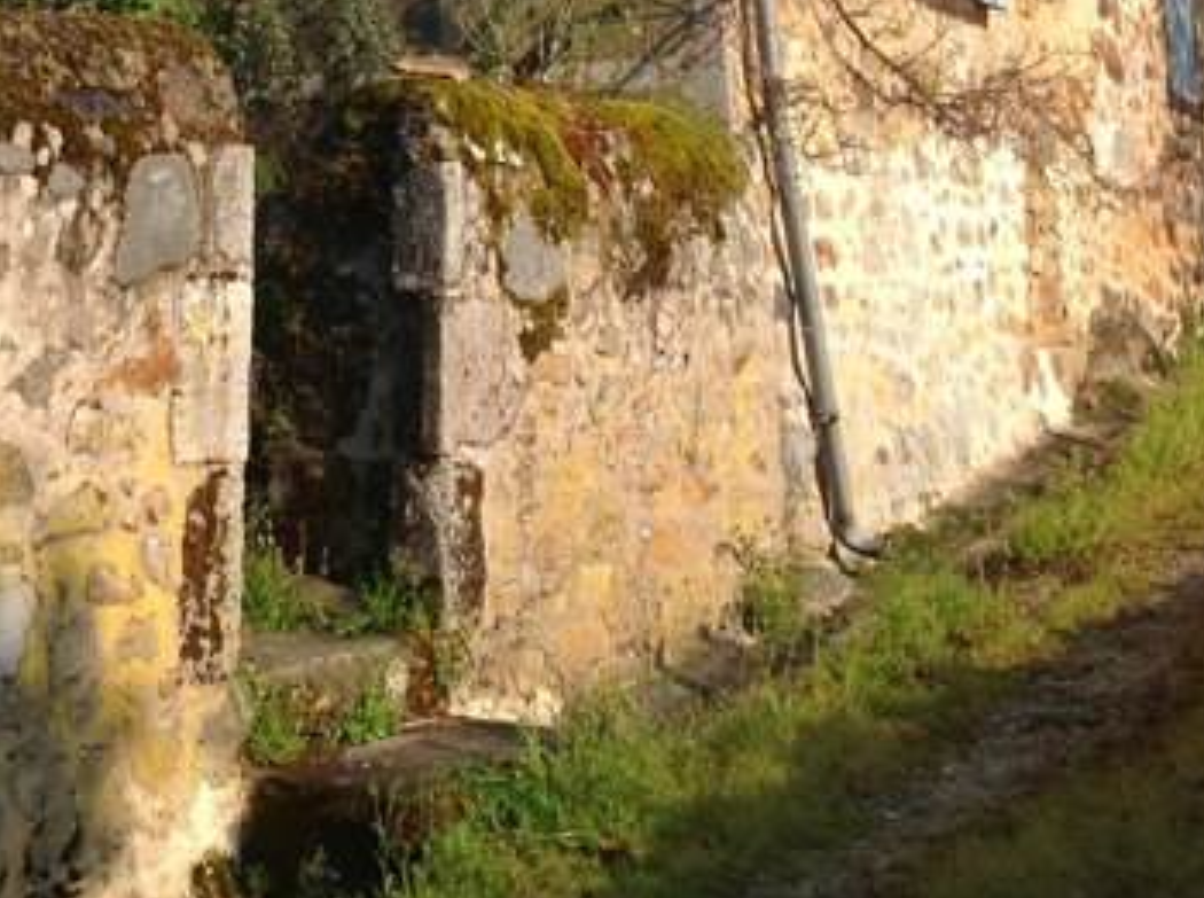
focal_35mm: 80
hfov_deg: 23.6
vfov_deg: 17.8
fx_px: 2777
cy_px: -50
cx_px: 48
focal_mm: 4.28
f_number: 2.4
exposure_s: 1/1374
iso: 50
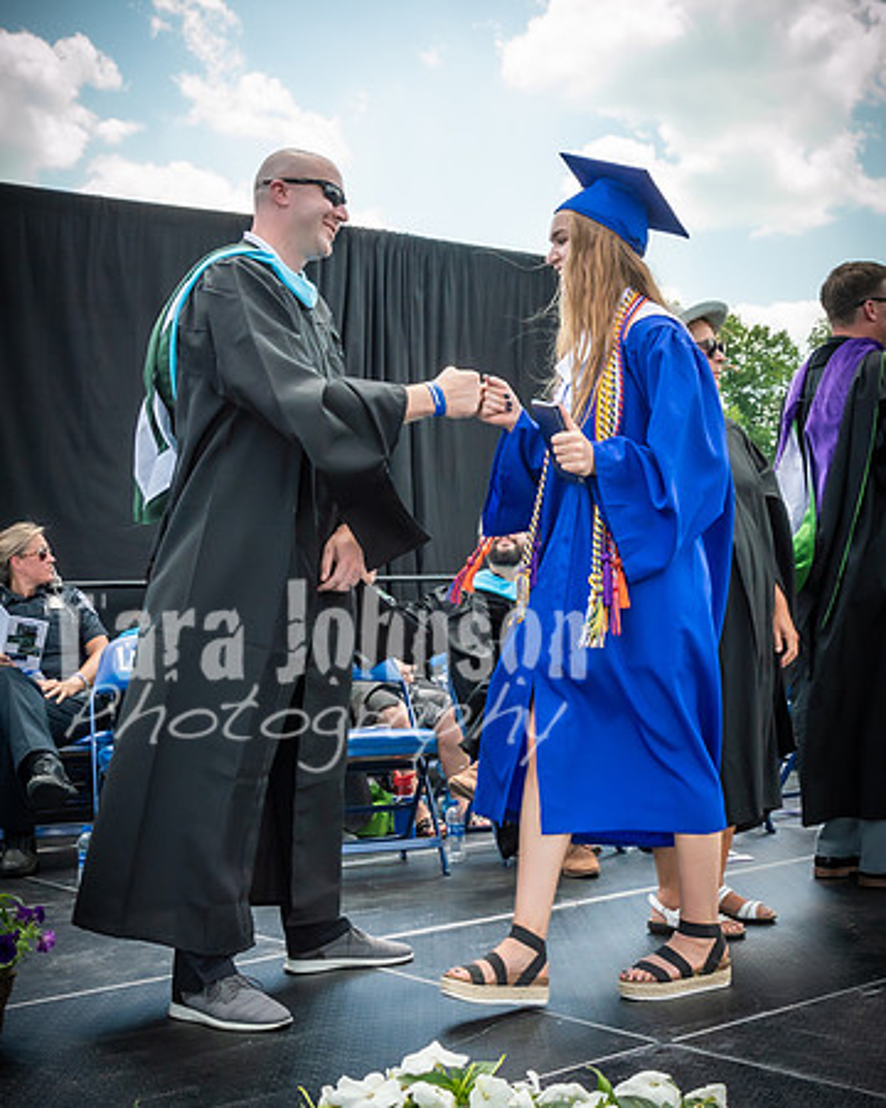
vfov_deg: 40.9
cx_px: 508
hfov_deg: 33.2
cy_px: 549
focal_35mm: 45
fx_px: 1485
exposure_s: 1/320
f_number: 7.1
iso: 200
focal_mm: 17
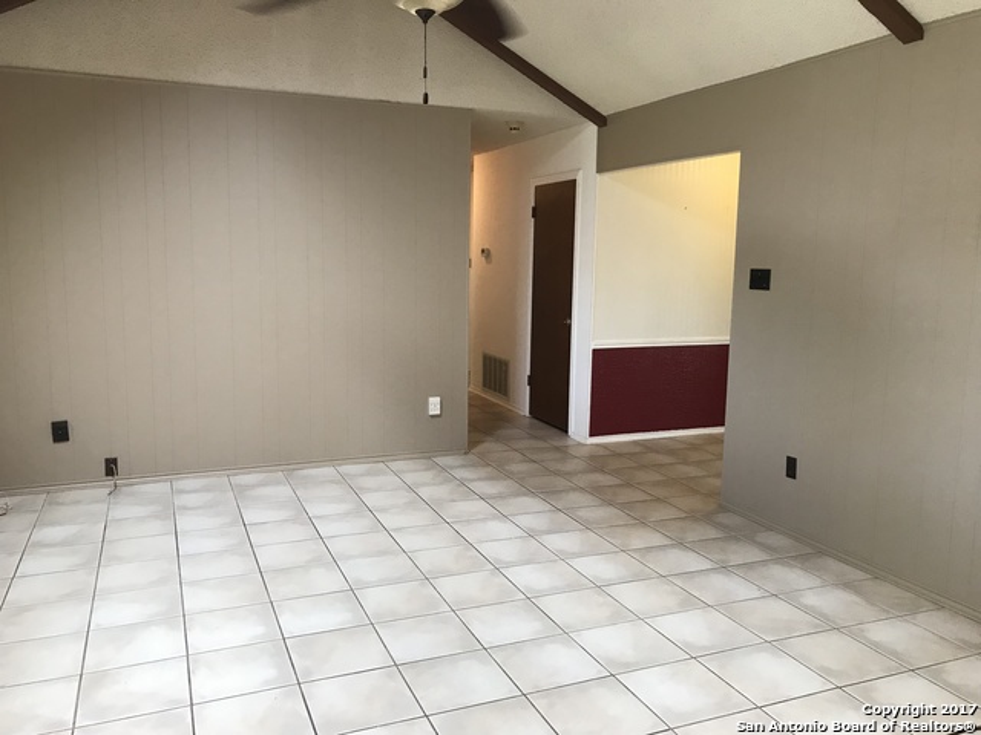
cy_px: 368
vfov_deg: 49.7
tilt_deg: -7.3
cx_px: 490
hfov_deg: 63.4
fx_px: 794
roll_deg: -0.5
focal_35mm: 28
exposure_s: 1/20
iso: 40
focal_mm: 3.99
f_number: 1.8
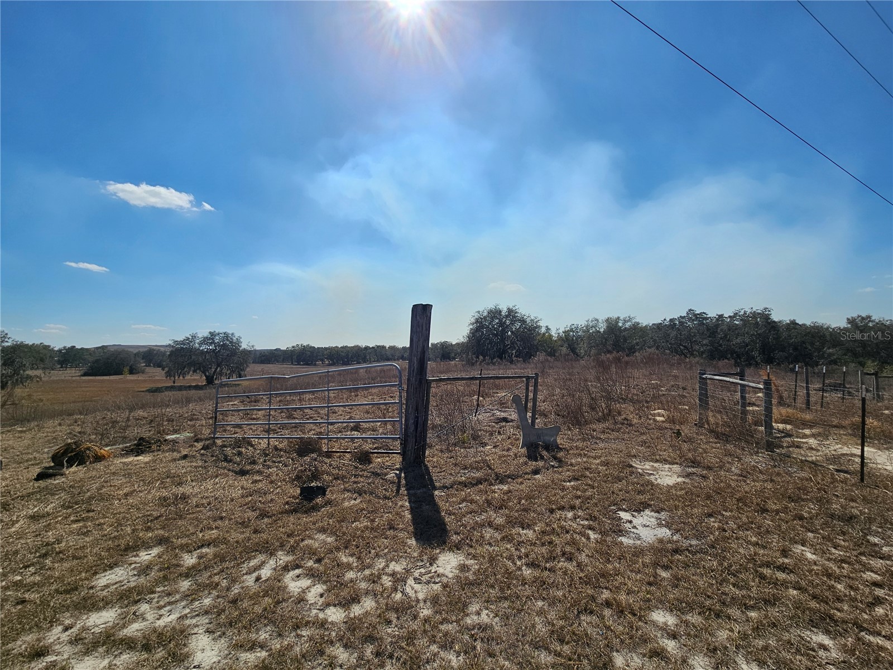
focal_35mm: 13
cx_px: 446
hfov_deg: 106.2
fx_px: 335
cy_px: 335
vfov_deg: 89.9
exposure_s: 1/6014
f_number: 2.2
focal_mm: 2.2
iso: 50
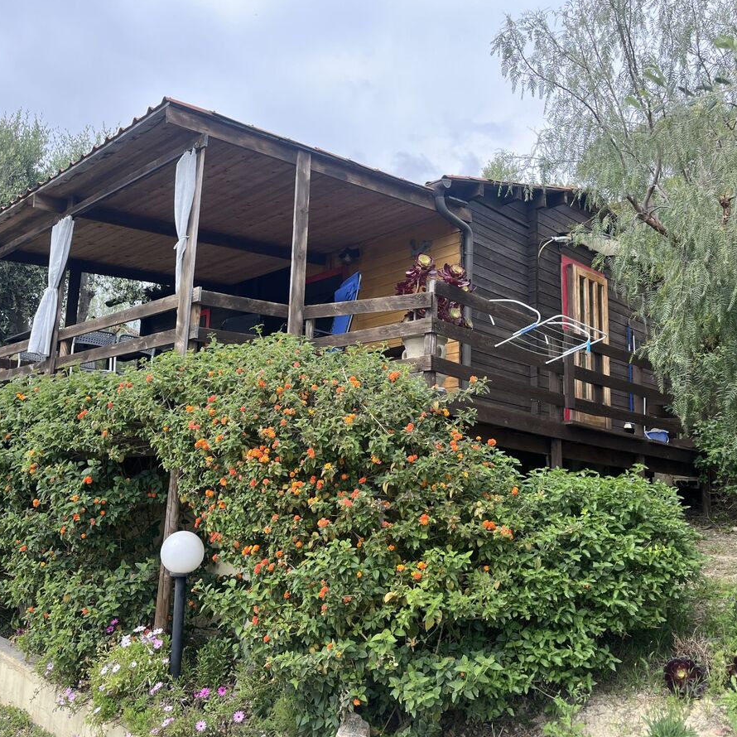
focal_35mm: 31
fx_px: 747
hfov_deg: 52.5
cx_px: 378
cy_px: 368
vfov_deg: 52.5
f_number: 1.6
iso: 50
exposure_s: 1/1036
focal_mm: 5.1
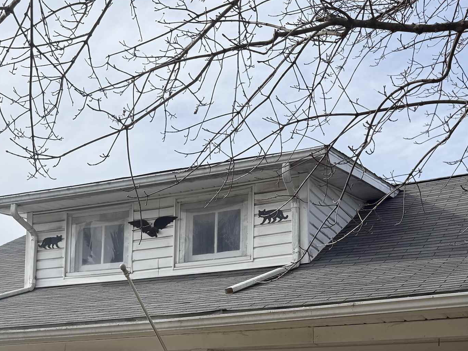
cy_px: 363
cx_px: 178
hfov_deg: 35.4
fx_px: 730
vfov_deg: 25.5
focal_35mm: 54
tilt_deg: +5.9
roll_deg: -2.2
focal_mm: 6.76
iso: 80
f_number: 1.78
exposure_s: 1/3759
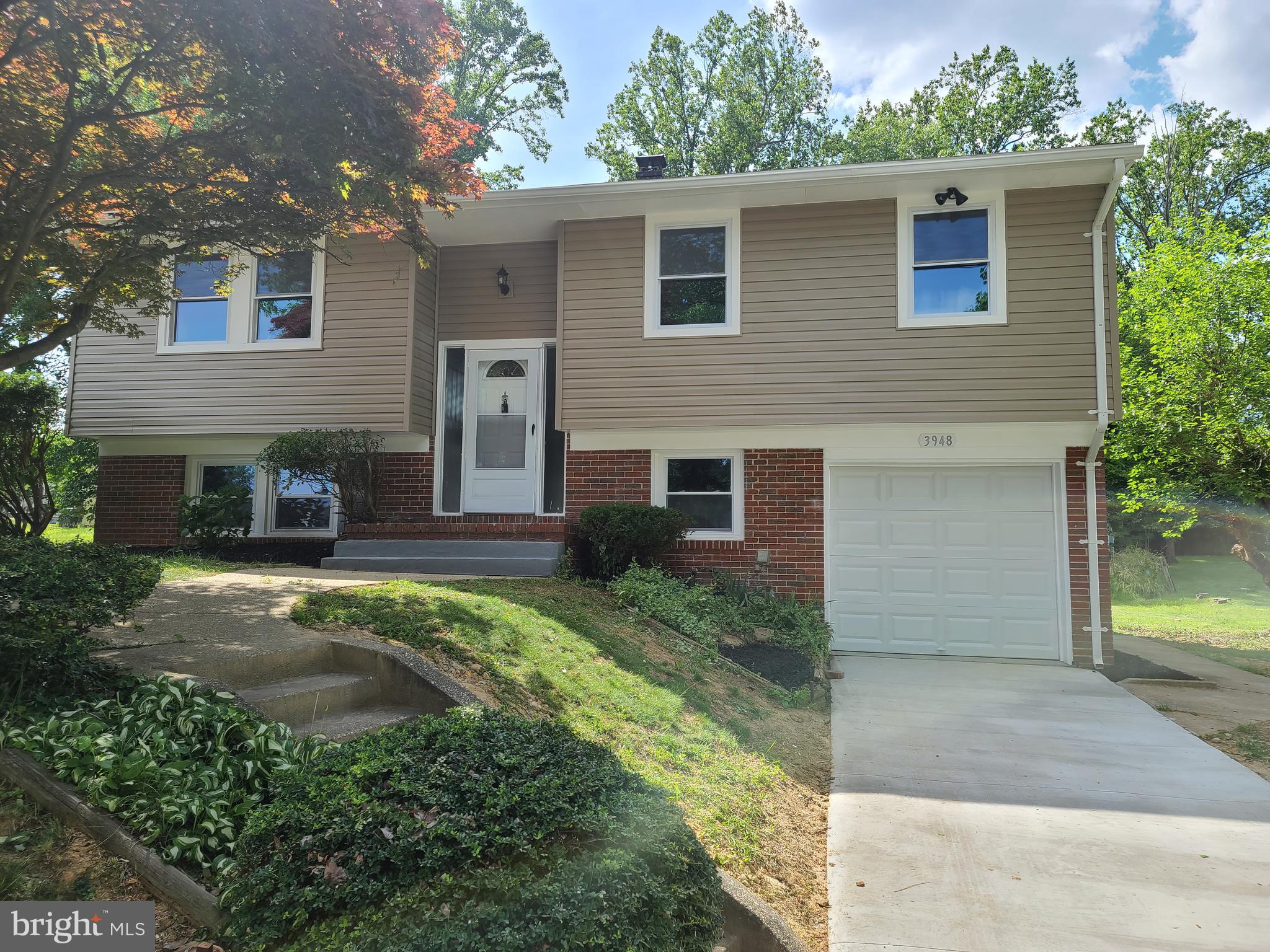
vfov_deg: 54.9
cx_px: 635
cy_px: 476
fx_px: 917
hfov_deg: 69.4
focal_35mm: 25
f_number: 1.8
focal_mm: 7
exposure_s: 1/389
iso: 16
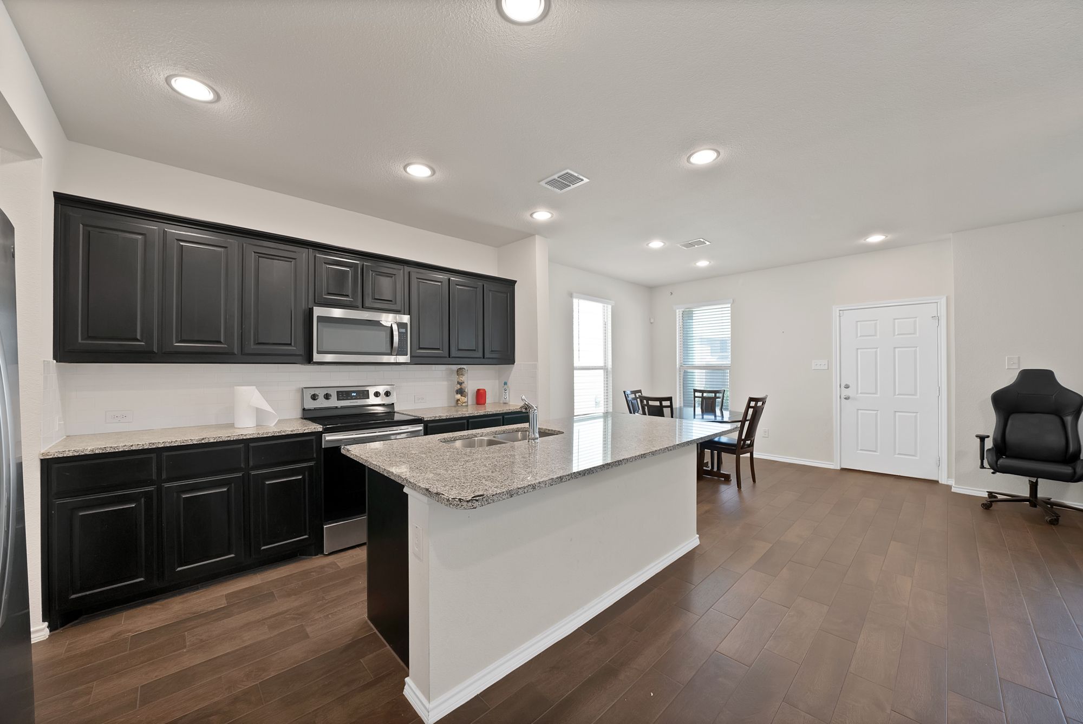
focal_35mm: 12
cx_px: 542
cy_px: 362
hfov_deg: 112.6
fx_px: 361
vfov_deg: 90.1
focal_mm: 12
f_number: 9
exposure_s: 1/5
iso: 640
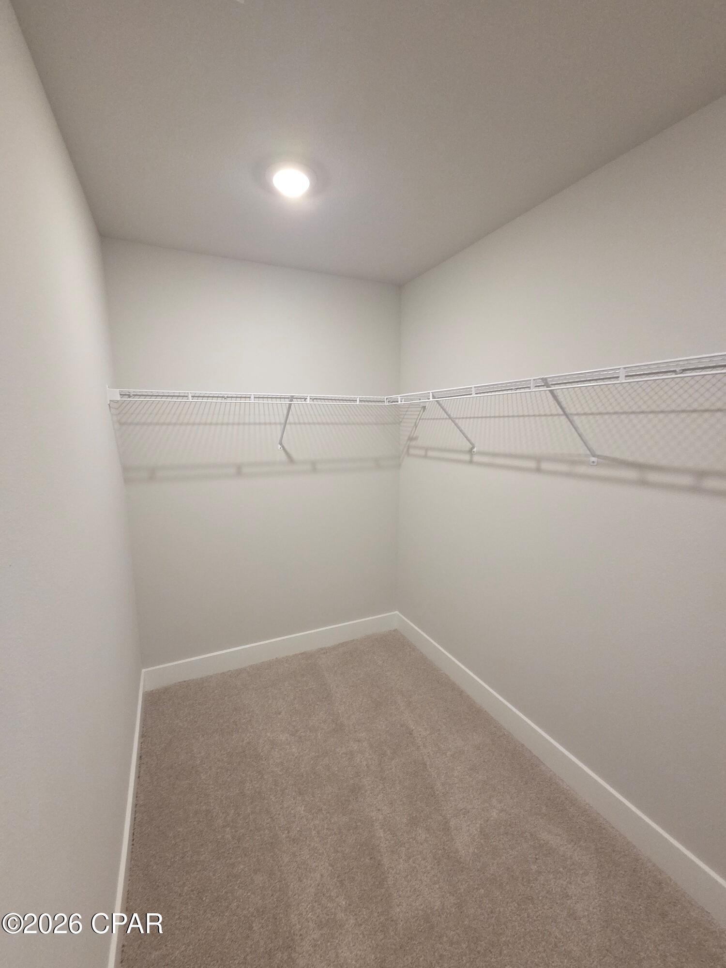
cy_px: 484
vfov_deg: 106.2
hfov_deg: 89.9
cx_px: 363
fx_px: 364
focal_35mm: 13
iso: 320
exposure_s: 1/60
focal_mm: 2.2
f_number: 2.2
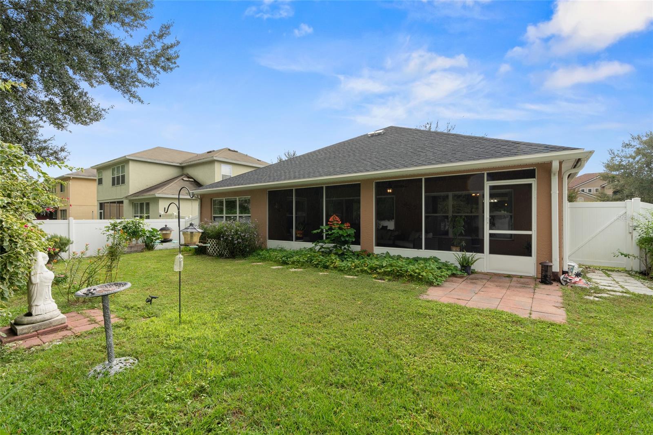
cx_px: 326
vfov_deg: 73.7
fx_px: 290
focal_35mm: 16
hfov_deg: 96.7
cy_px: 218
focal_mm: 16
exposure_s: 1/60
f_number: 9
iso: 250
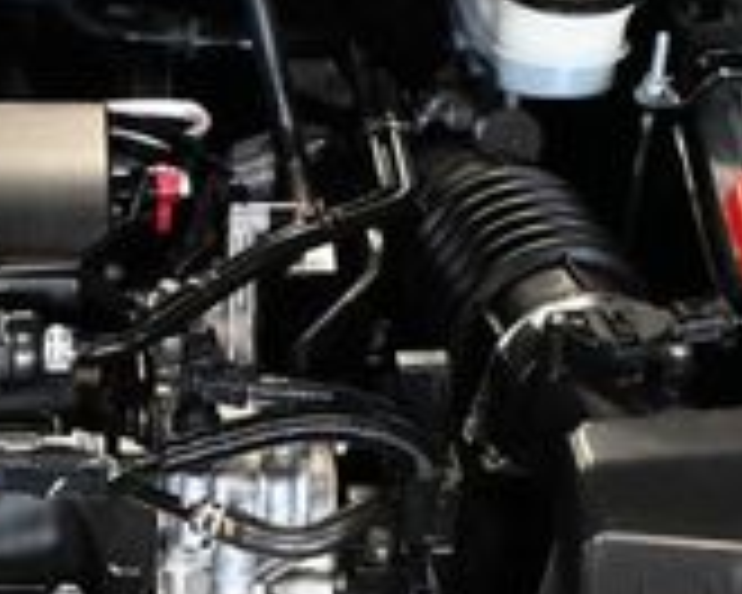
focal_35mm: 120
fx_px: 2635
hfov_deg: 15.8
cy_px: 702
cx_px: 72
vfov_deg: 12.6
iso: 5600
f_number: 4
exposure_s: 1/60
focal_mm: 22
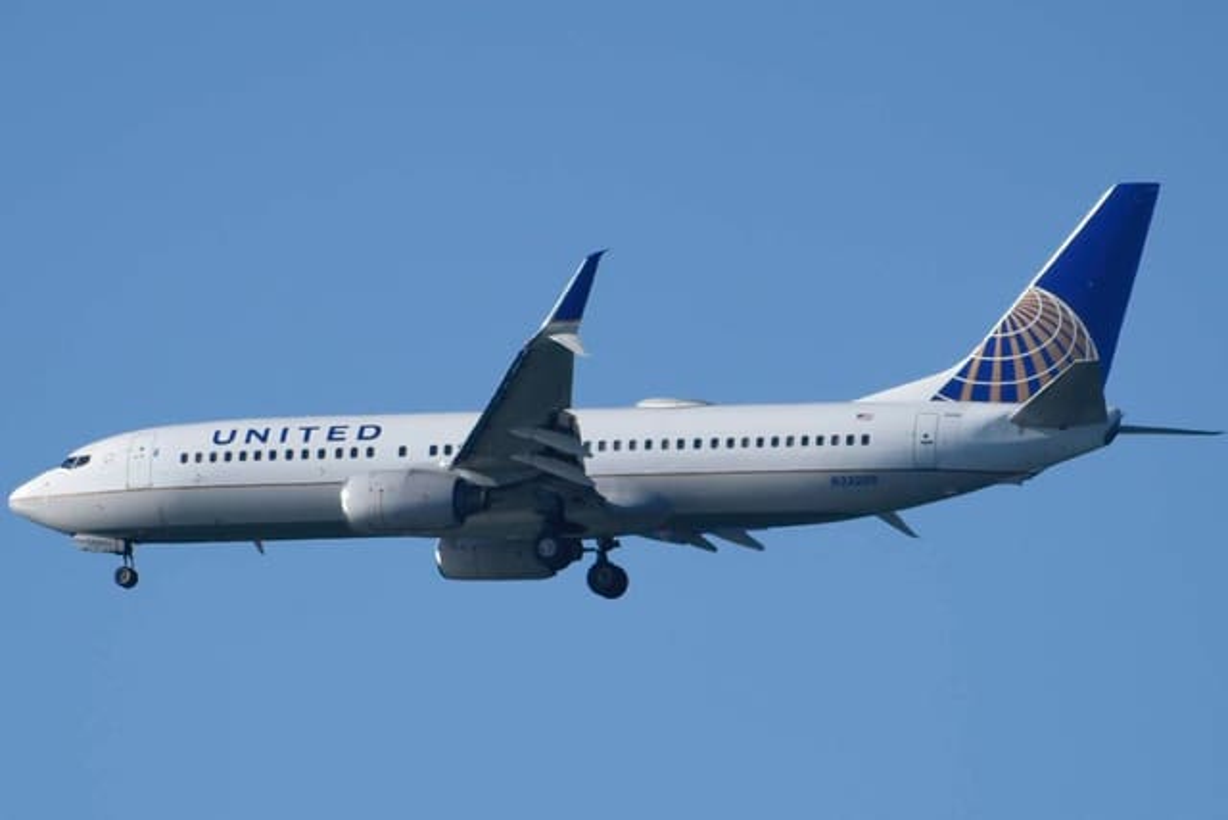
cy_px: 410
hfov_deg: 5.7
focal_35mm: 360
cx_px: 614
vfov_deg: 3.8
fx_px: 12282
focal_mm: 240
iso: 100
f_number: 6
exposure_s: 1/800
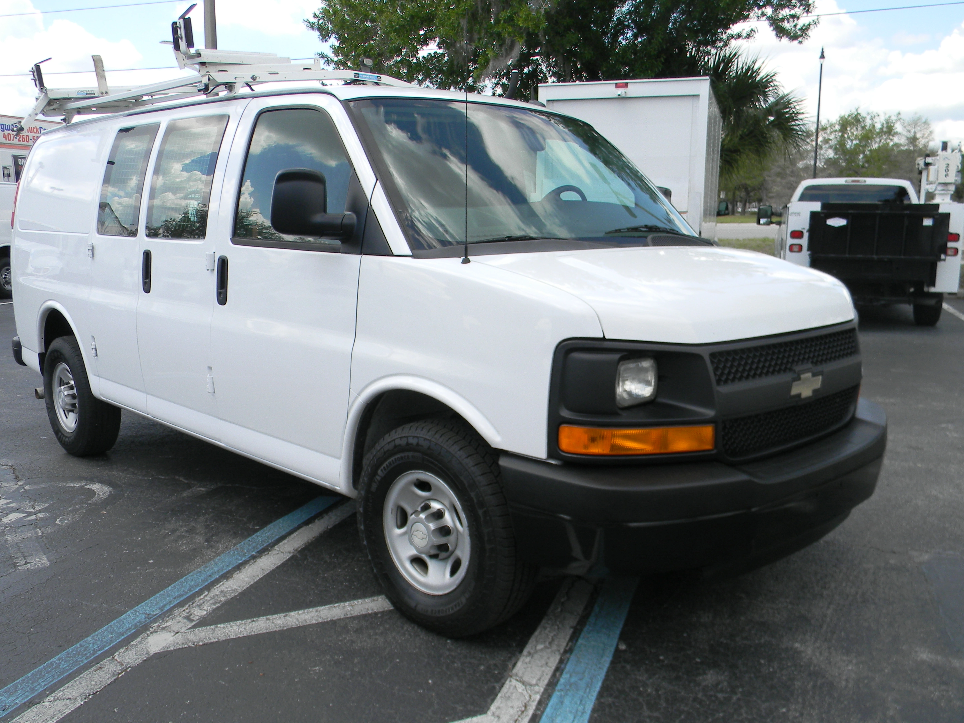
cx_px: 464
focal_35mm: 32
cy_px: 387
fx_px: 891
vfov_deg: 44.1
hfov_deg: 56.8
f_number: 3.5
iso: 80
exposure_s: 1/437
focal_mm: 5
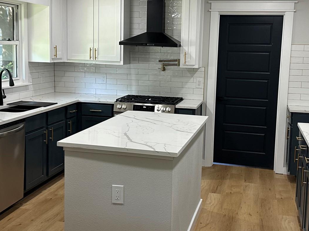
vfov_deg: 30.8
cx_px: 169
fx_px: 419
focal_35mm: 47
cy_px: 102
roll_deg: -0.9
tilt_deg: -8.7
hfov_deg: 40.4
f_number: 1.78
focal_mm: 6.86
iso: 160
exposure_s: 1/120
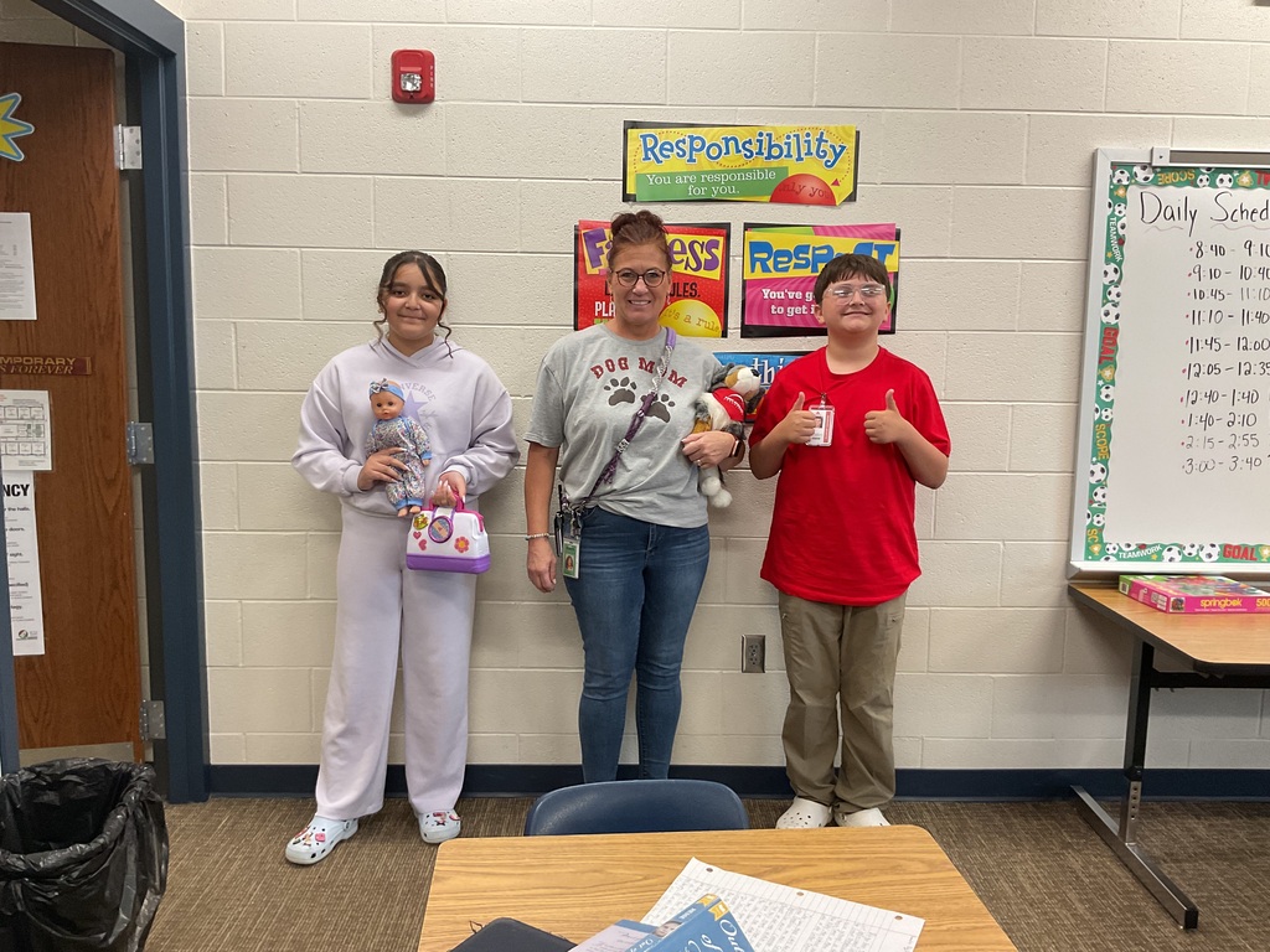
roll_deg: -1.6
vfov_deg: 48.2
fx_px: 1064
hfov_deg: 61.7
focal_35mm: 29
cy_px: 476
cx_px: 635
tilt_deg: -7.2
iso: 64
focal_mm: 3
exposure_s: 1/60
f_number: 1.8
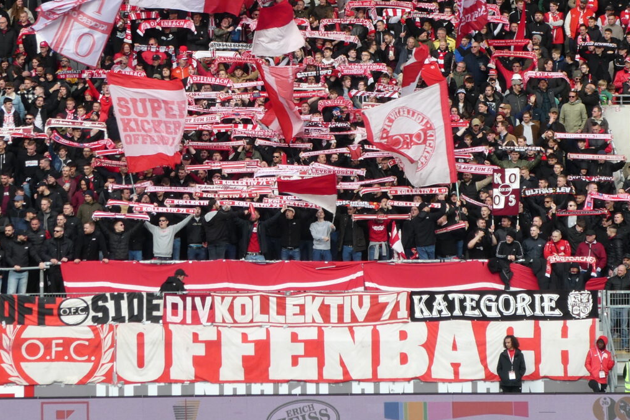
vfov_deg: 5.5
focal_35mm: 248
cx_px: 276
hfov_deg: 8.3
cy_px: 105
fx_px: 4339
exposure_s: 1/125
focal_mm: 27.1
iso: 80
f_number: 5.4
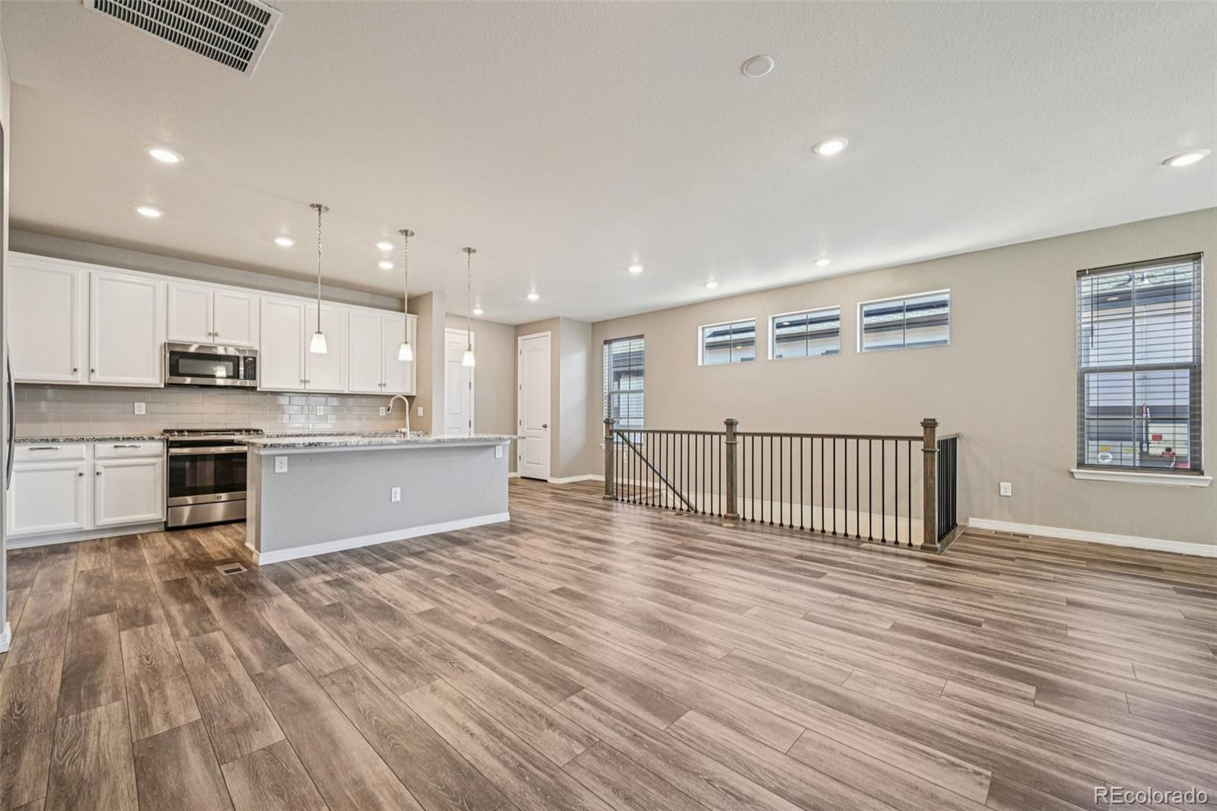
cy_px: 406
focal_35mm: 14
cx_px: 608
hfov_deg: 104.3
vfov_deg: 81.2
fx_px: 473
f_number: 8
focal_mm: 14
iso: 400
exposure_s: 1/15
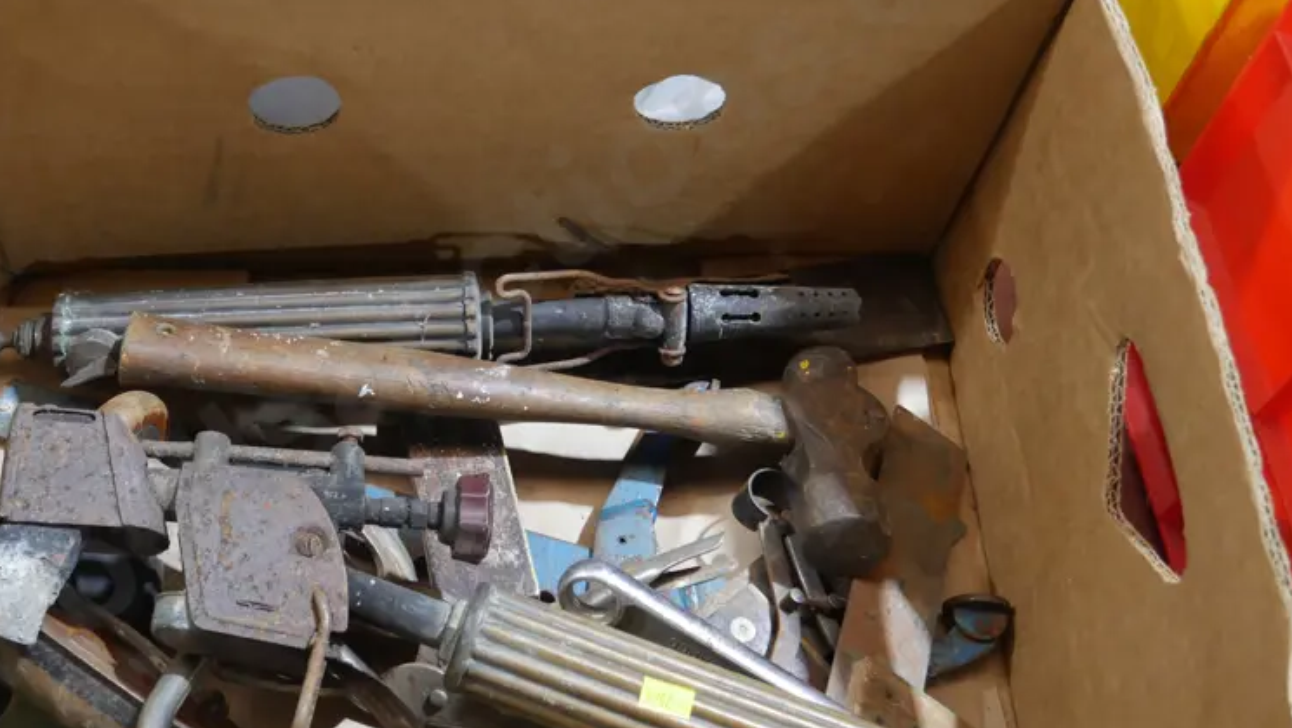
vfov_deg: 26.5
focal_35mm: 45
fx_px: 1542
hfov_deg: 44.9
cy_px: 319
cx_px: 441
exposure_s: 1/60
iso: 800
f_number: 3.6
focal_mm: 15
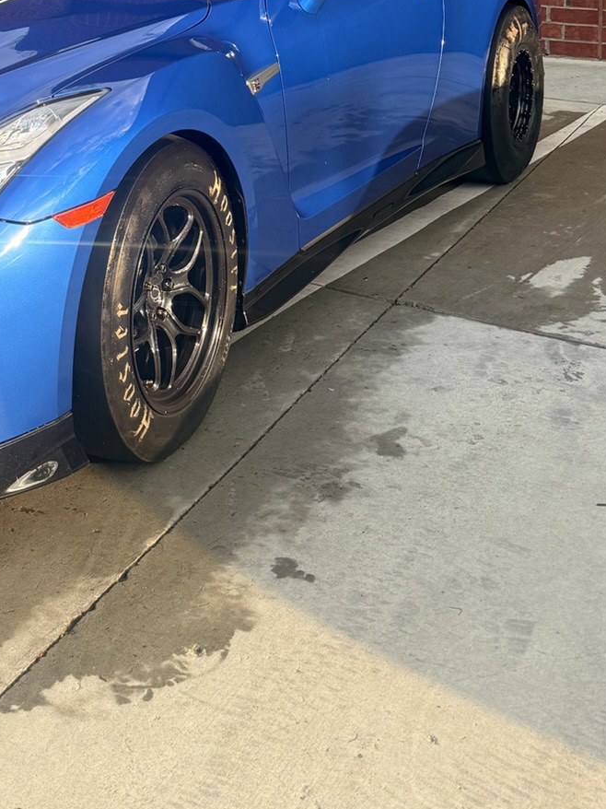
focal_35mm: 56
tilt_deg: -1.6
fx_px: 1308
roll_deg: -0.3
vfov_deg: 30.8
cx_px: 0
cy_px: -69
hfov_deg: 24.9
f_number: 1.78
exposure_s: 1/992
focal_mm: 6.76
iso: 100
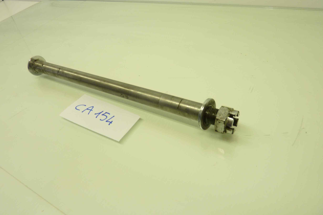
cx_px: 155
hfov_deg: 67.4
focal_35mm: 27
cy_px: 95
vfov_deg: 47.8
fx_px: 242
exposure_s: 1/40
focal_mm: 4.1
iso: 80
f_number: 3.3
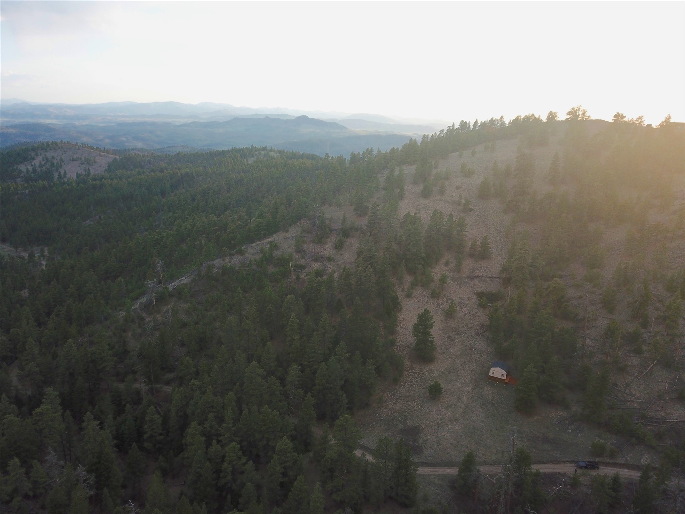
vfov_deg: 53.1
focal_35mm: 26
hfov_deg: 67.3
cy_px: 257
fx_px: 515
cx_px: 342
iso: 100
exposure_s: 1/295
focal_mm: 4.73
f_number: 2.2
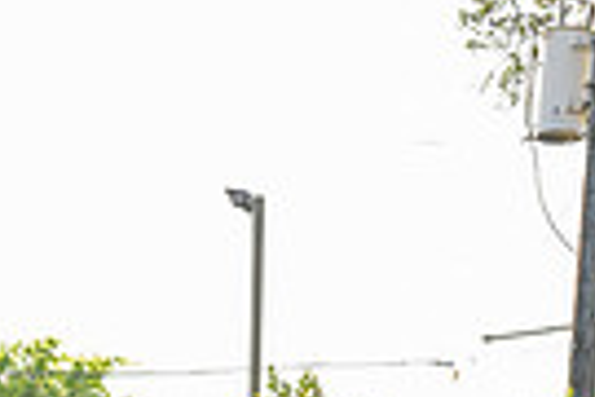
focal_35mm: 103
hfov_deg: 19.6
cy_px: 818
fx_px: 1702
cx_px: 128
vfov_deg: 11.8
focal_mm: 24
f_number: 5.6
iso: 320
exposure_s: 1/200
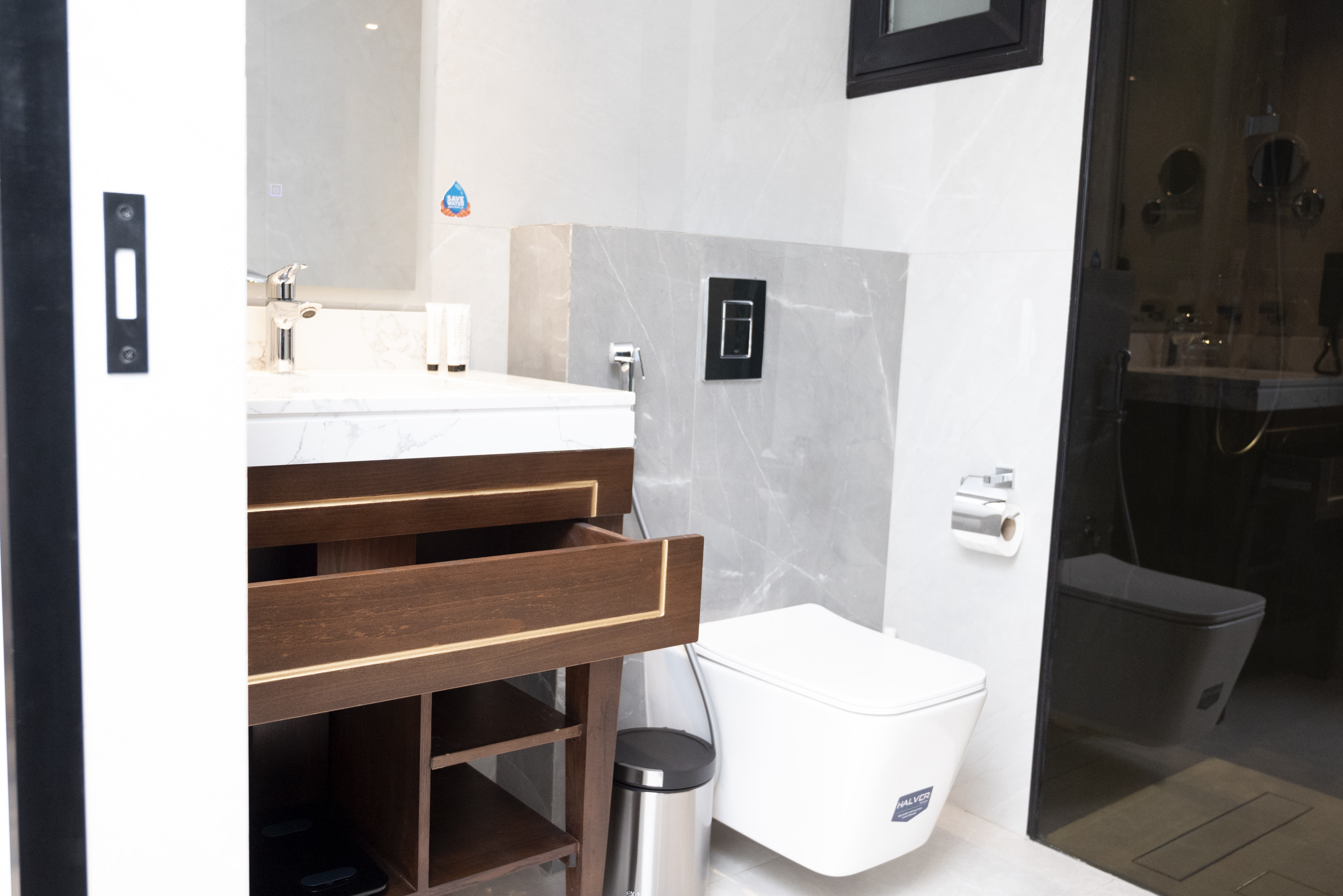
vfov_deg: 43.6
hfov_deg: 61.8
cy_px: 442
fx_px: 1120
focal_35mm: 30
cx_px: 607
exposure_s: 1/160
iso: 2000
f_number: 4
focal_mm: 24
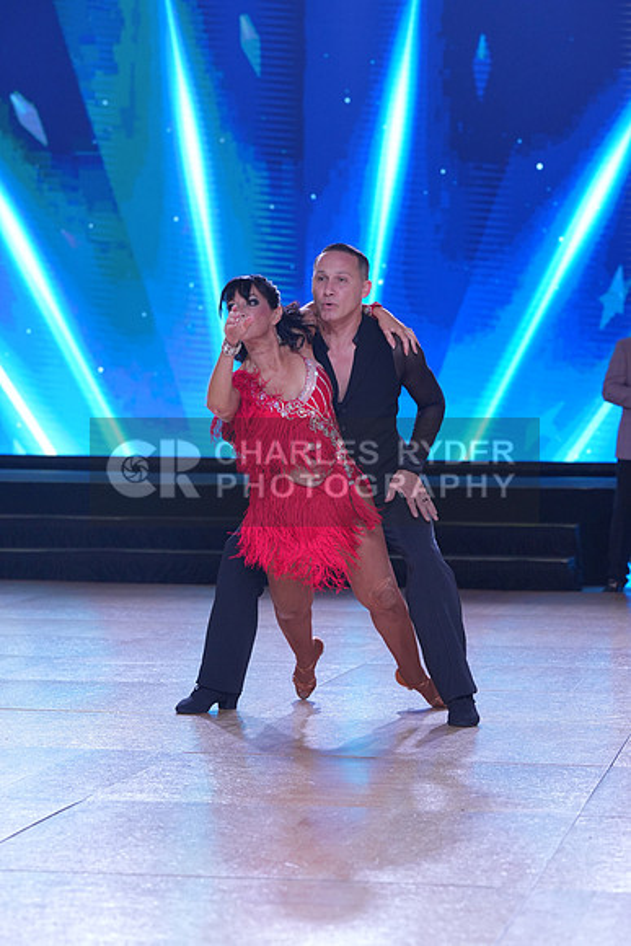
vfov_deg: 17.8
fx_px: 3022
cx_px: 316
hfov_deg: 11.9
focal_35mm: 115
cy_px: 473
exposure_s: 1/400
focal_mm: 115
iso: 1600
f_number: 5.6
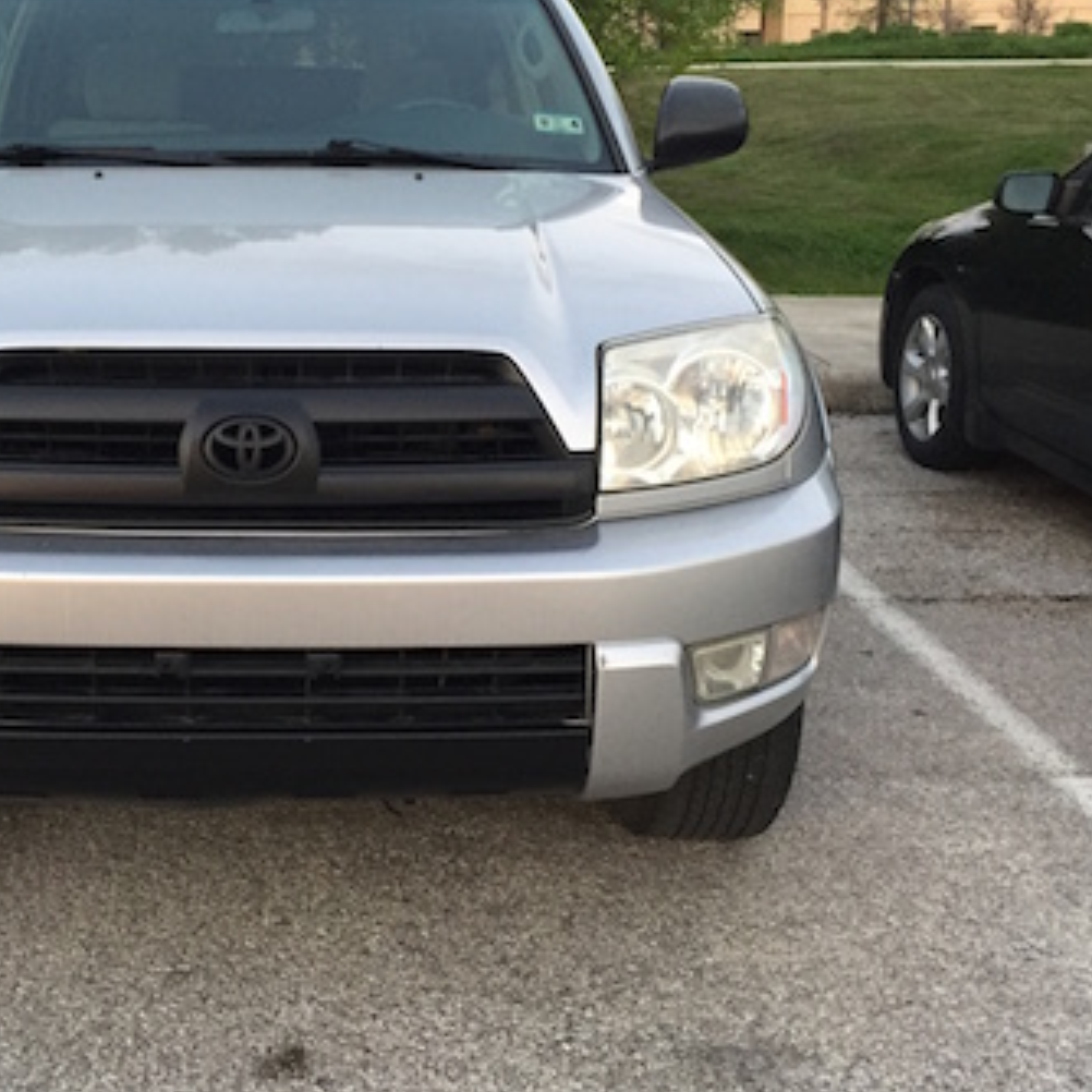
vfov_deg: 36.7
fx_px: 1642
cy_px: 458
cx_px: 304
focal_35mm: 46
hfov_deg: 36.1
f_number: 2.2
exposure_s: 1/30
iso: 50
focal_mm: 4.15
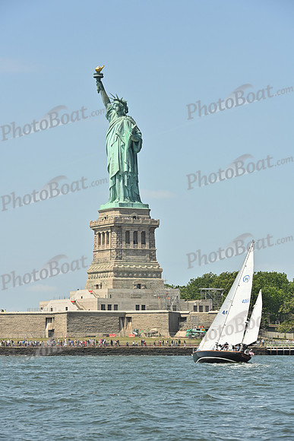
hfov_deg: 11.2
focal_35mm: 122
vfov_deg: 16.8
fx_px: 1493
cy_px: 220
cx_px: 147
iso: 320
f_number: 7.1
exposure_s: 1/1250
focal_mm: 122
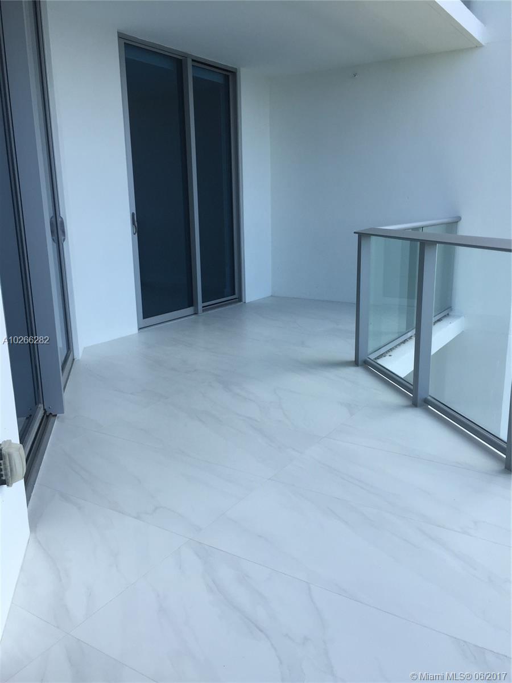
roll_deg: +1.2
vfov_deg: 61.7
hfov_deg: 48.2
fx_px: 572
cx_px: 256
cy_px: 342
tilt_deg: -12.5
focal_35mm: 29
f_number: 2.2
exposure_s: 1/670
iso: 32
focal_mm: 4.15
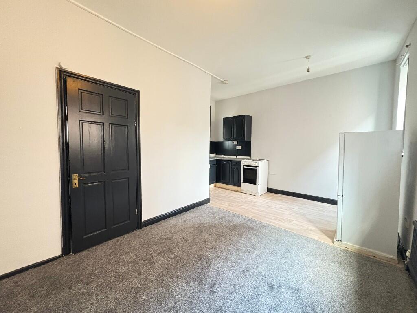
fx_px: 169
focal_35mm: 14
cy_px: 156
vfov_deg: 85.7
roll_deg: -0.4
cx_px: 208
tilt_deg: -3.1
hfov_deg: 102.1
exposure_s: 1/33
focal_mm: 2.22
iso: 800
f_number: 2.2
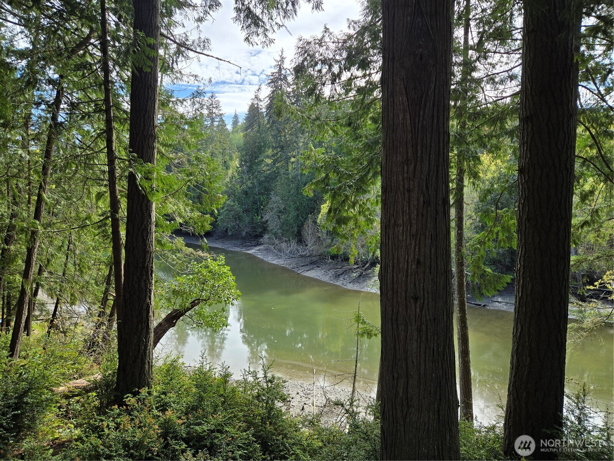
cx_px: 307
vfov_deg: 58.9
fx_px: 408
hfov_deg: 73.9
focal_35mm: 23
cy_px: 230
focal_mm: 5.4
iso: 25
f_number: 1.8
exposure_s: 1/1044
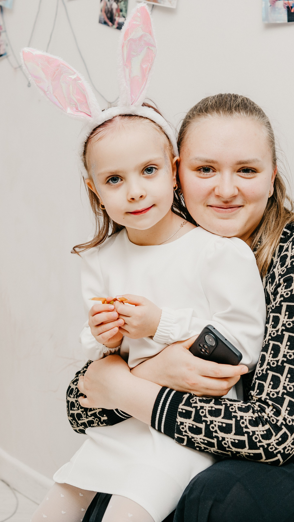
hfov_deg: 14.1
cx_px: 117
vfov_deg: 24.7
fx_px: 1192
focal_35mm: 86
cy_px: 229
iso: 250
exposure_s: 1/160
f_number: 4
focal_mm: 48
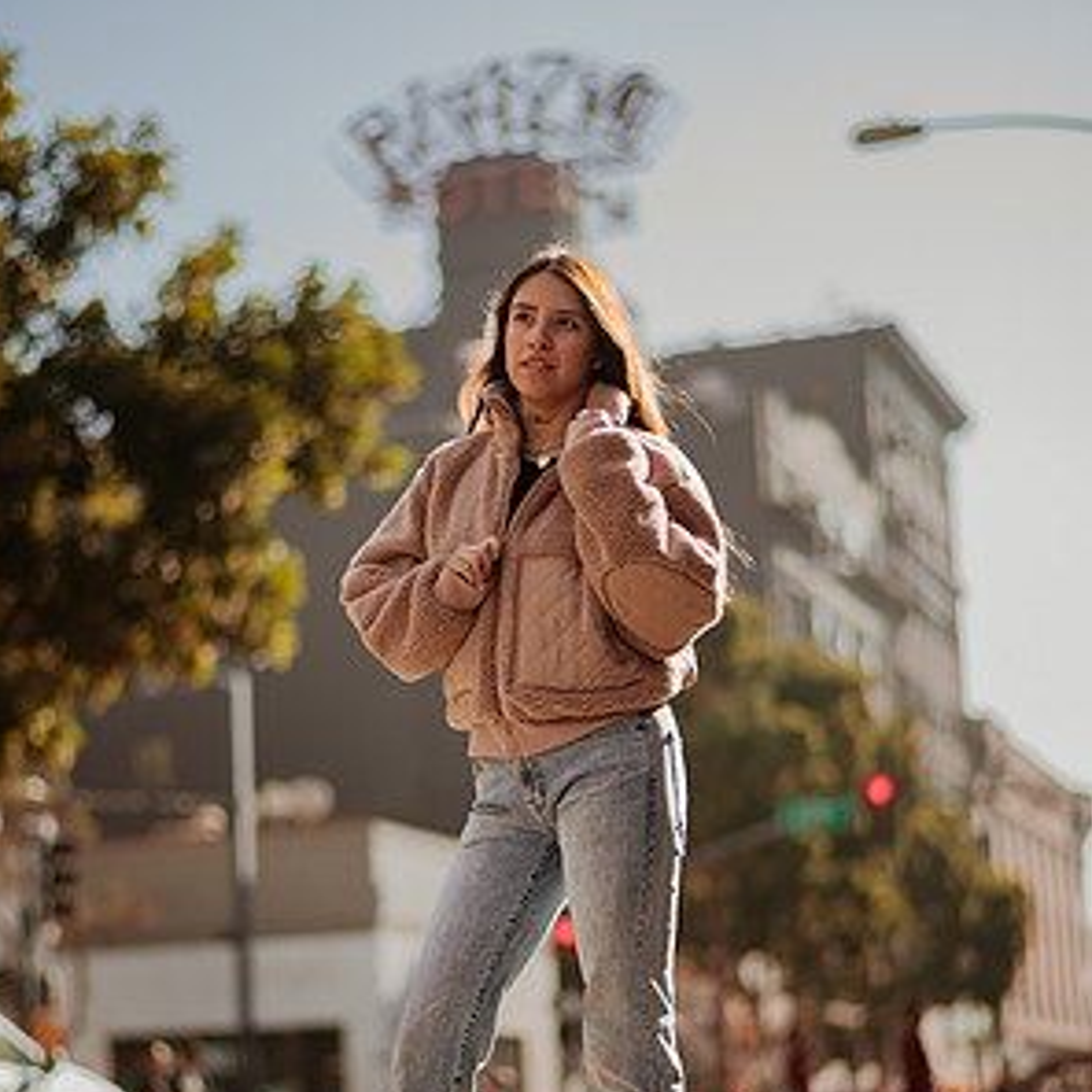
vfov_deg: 23.0
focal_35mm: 75
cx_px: 542
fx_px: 2677
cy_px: 734
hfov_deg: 23.1
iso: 50
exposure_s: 1/2500
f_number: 1.4
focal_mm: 58
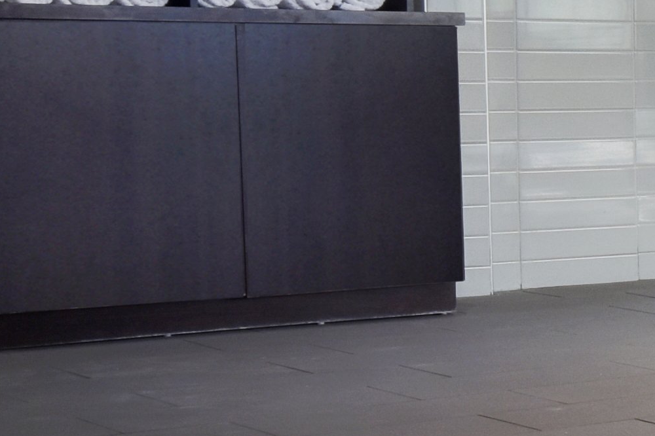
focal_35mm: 126
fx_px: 2292
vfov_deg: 10.9
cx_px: 1573
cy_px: 192
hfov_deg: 12.6
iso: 250
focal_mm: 14
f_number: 7.1
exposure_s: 1/40
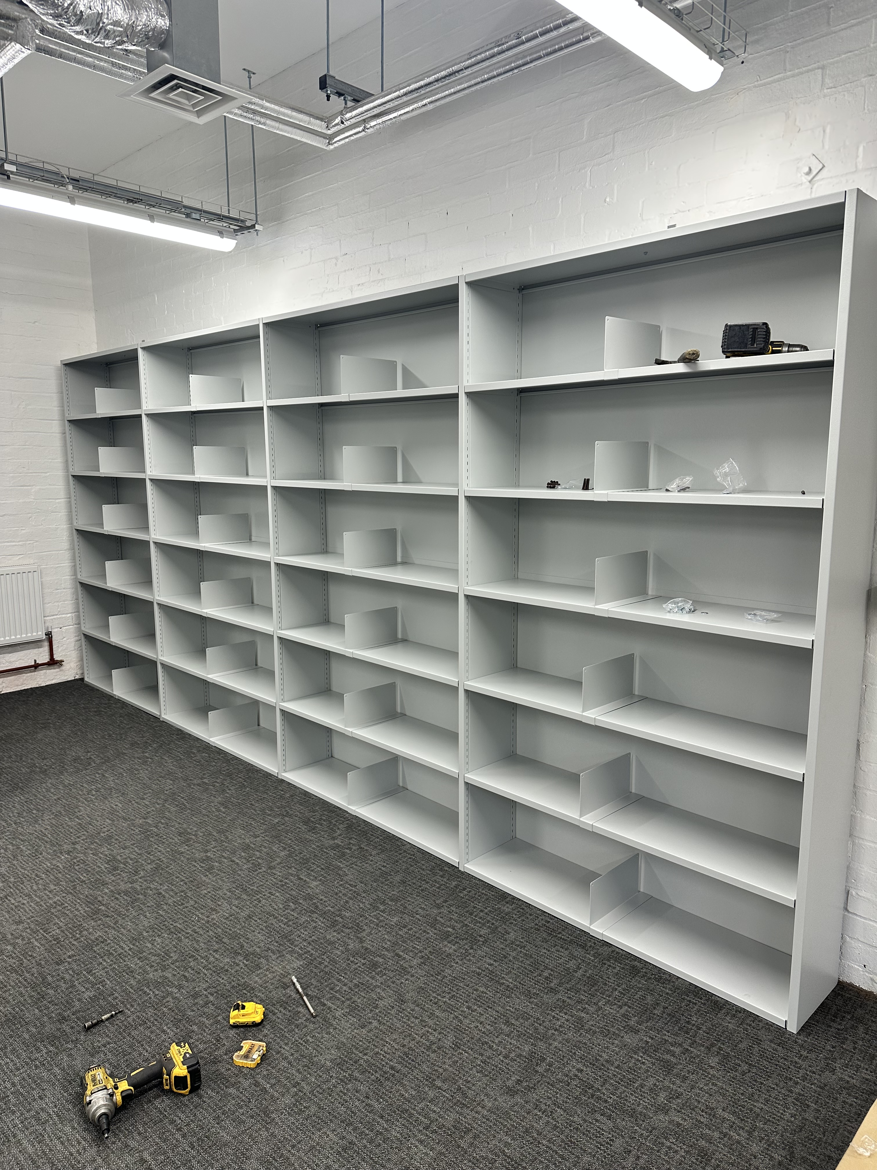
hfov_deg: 56.8
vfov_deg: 71.6
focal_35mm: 24
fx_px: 811
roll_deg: -0.8
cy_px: 585
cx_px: 438
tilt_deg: -8.6
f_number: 1.78
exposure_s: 1/100
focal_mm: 6.86
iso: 100
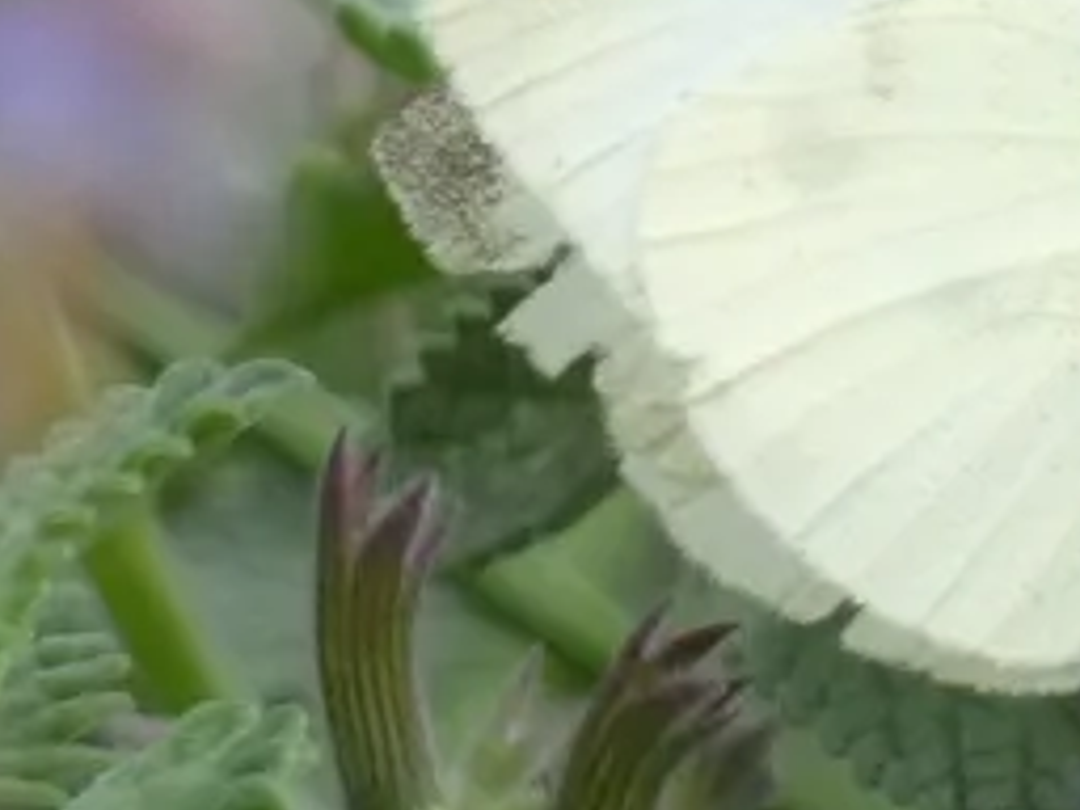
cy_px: 274
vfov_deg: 1.8
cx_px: 1295
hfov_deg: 2.3
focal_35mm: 846
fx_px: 26395
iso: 125
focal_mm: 60.8
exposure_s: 1/80
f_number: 5.6
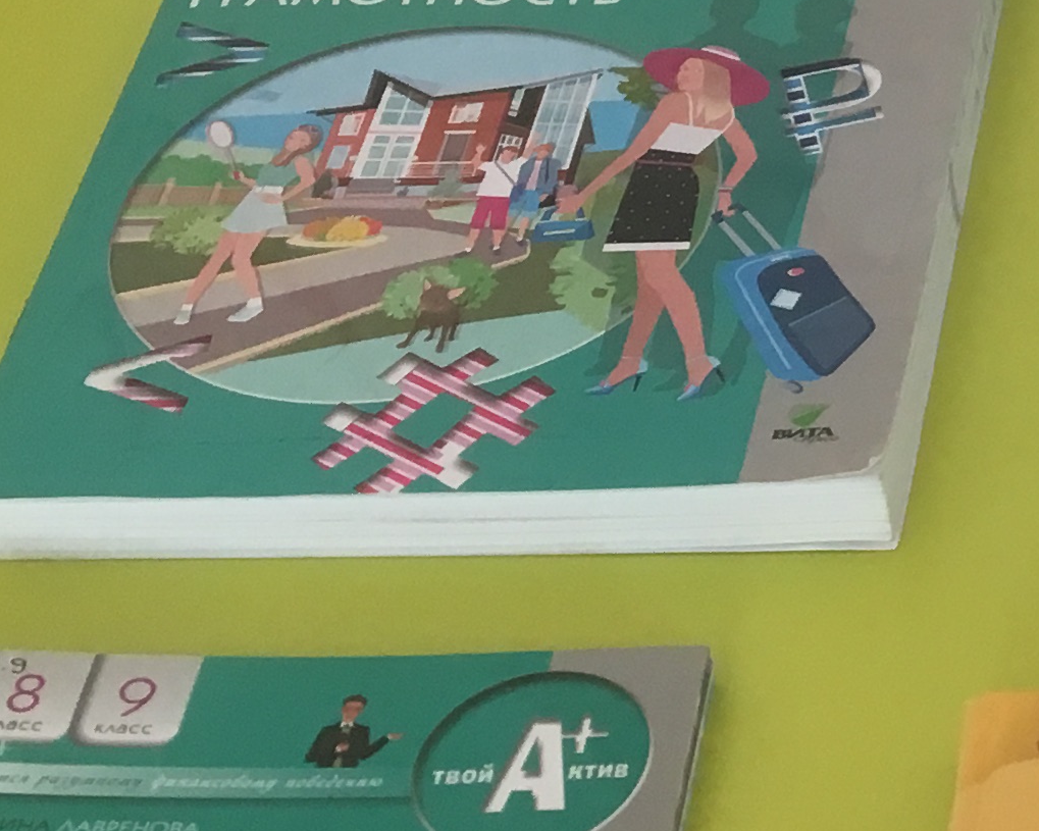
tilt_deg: -33.0
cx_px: 1696
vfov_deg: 13.8
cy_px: 388
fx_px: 3444
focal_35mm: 112
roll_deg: -0.9
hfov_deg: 15.4
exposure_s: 1/33
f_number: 2.2
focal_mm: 4.15
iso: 80
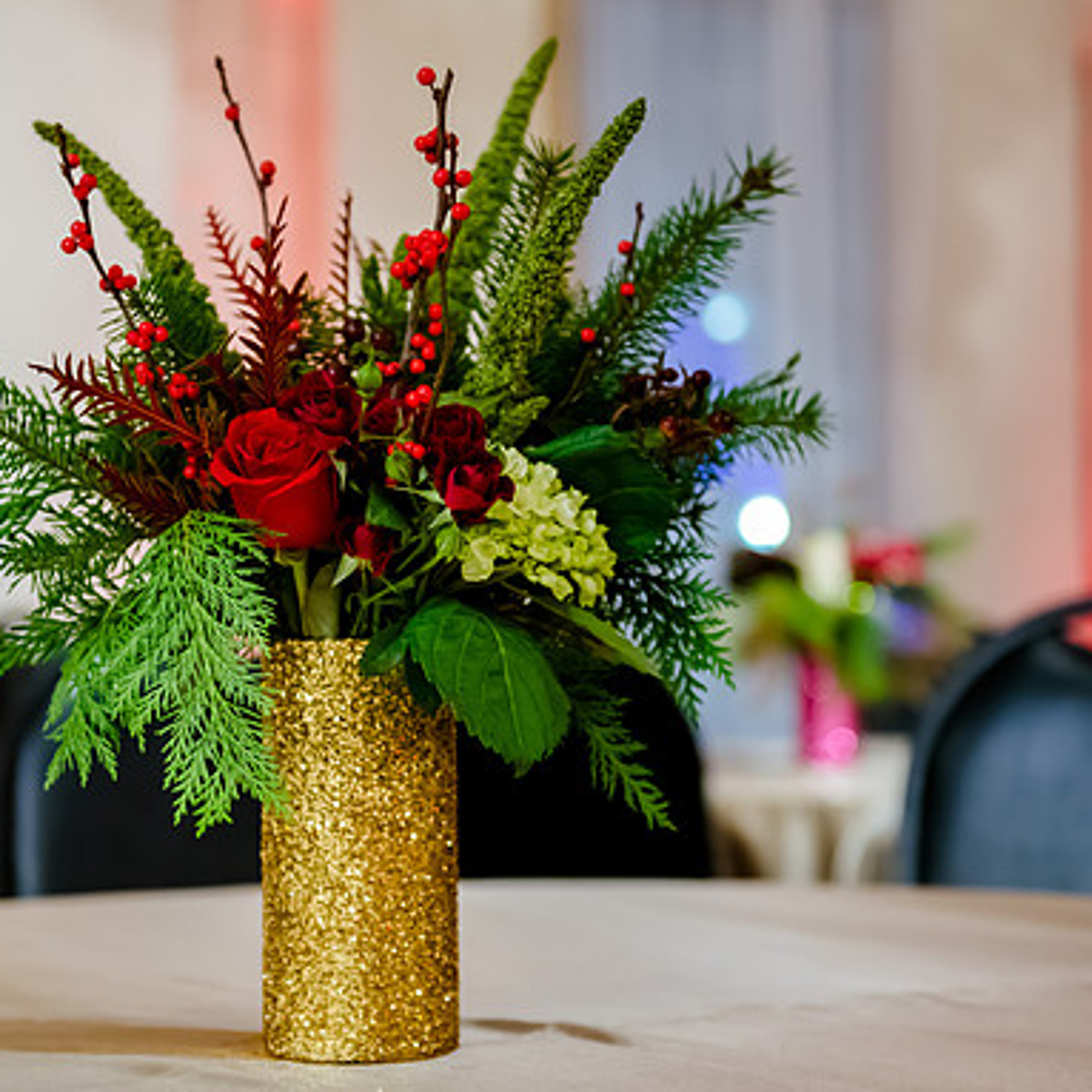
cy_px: 565
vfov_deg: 21.1
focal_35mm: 82
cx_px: 436
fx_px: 2927
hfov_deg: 21.1
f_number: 2.8
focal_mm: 55
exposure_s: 1/60
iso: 4000
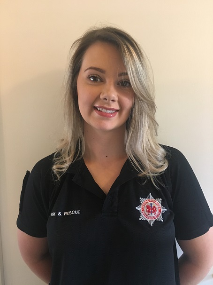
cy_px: 142
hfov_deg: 48.2
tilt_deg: -6.1
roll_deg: +0.1
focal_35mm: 29
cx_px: 106
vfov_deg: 61.7
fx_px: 238
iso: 200
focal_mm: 4.15
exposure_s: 1/20
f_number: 2.2
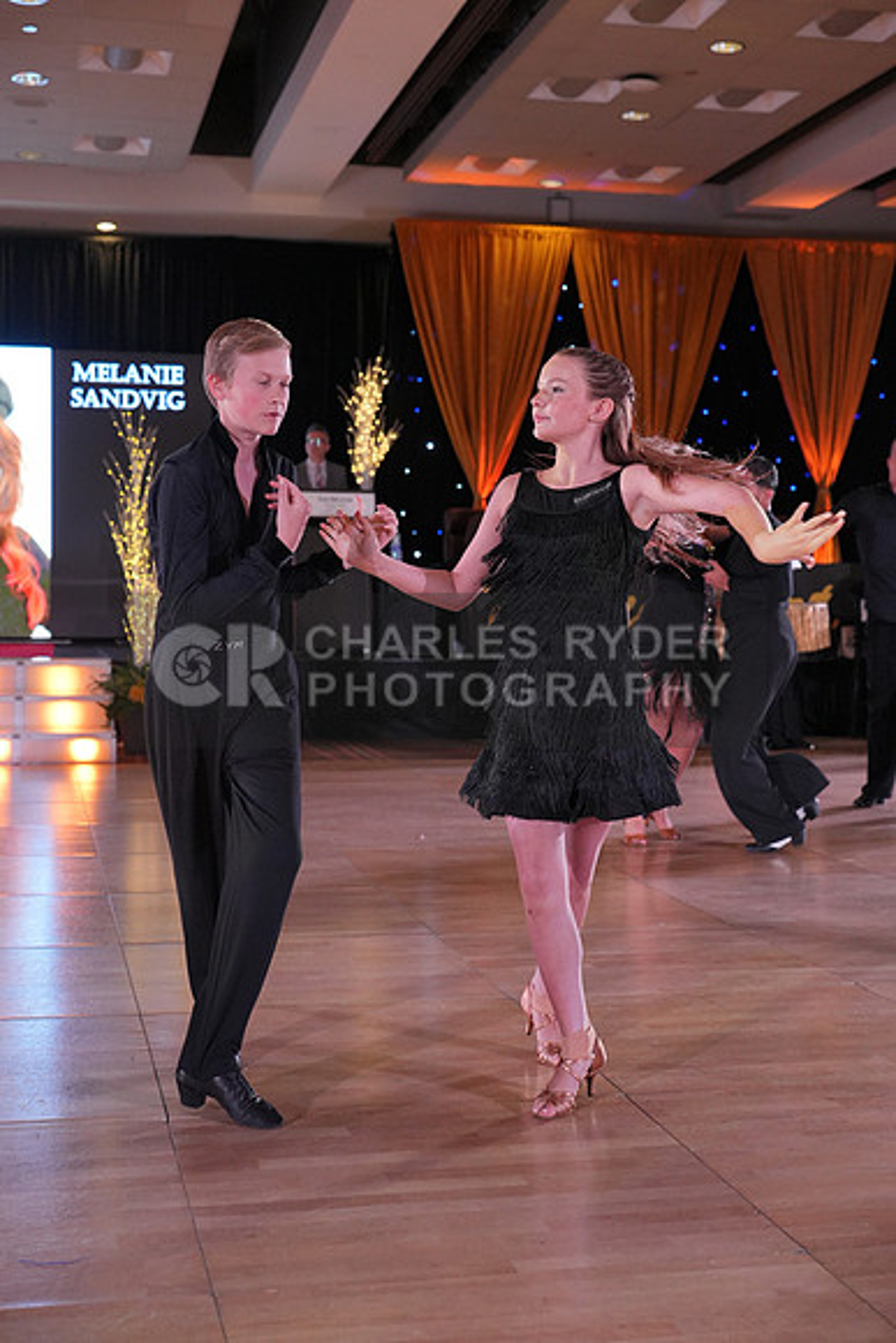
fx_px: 1865
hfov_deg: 27.0
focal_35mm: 50
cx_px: 448
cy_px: 672
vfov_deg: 39.6
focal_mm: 50
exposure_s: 1/500
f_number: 4
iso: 2000
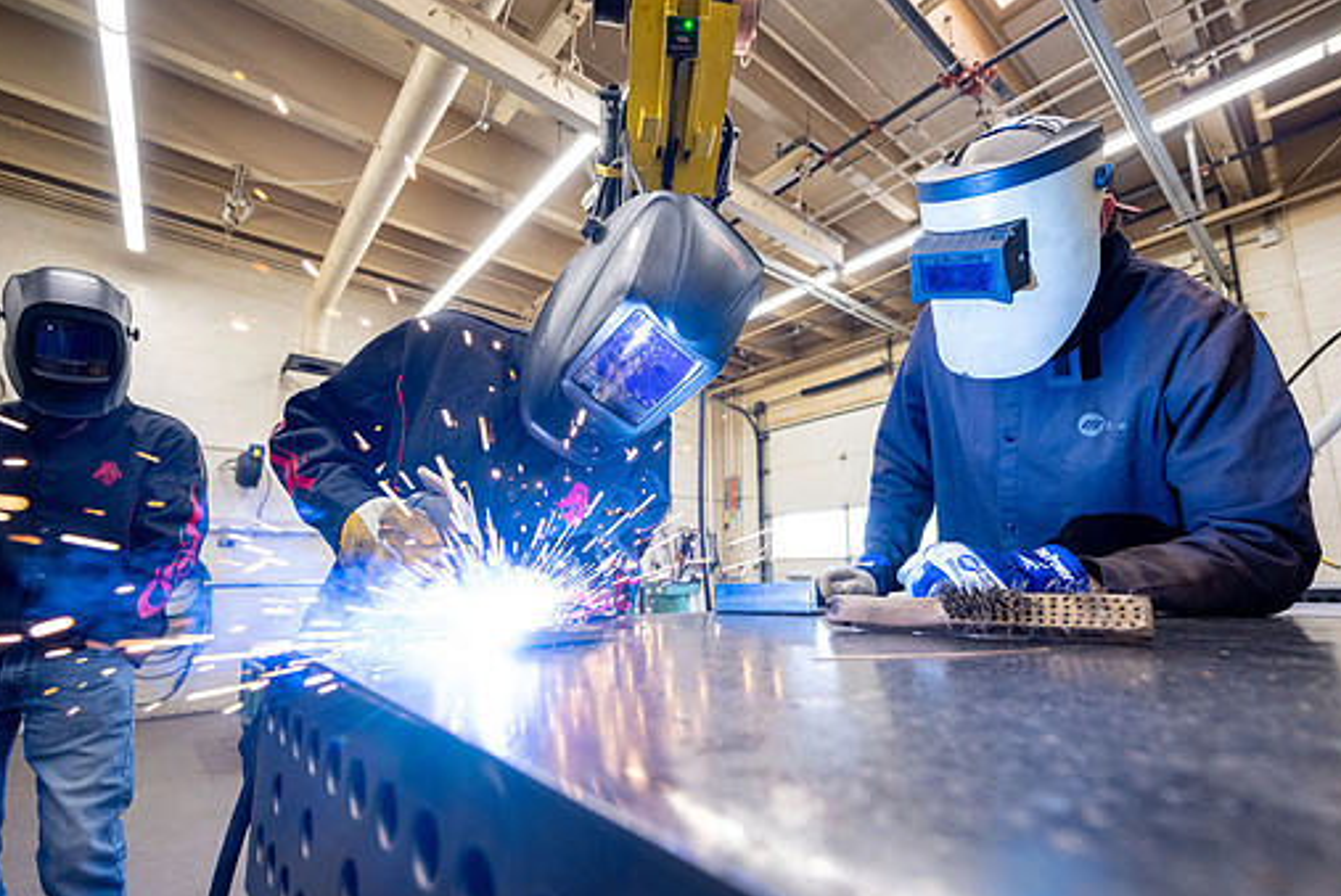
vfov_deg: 73.7
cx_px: 706
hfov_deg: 96.6
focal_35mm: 16
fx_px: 596
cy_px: 485
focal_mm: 14
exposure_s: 1/200
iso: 1600
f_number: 4
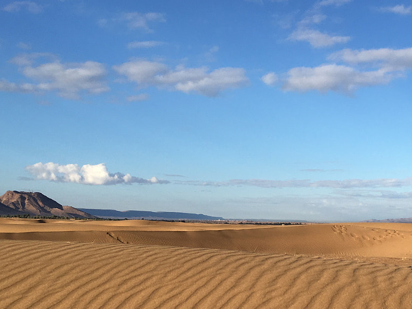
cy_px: 222
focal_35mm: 60
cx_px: 302
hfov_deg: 31.7
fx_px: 714
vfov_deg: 24.2
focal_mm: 4.15
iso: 25
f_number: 2.2
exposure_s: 1/1672
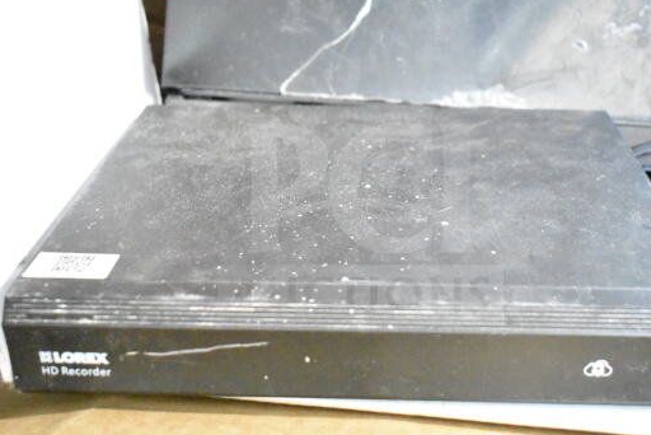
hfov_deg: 39.5
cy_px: 224
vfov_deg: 27.0
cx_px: 360
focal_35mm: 50
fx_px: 905
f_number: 4.2
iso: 25600
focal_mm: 28
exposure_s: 1/40
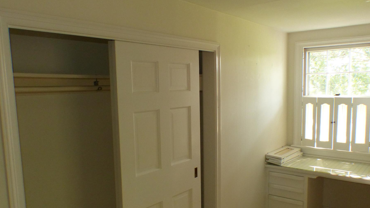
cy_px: 125
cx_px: 199
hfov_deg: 62.5
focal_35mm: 31
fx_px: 304
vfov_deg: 37.6
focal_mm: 4.5
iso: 400
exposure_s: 1/60
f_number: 2.8
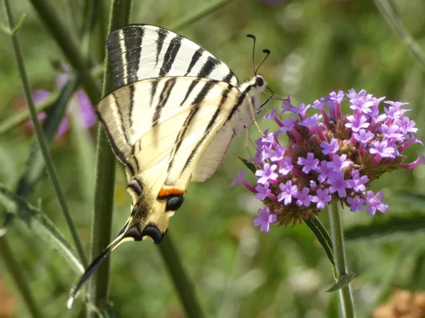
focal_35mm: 258
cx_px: 212
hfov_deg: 7.7
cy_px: 159
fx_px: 3168
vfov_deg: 5.8
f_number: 5.5
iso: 80
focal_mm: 46.2
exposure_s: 1/80
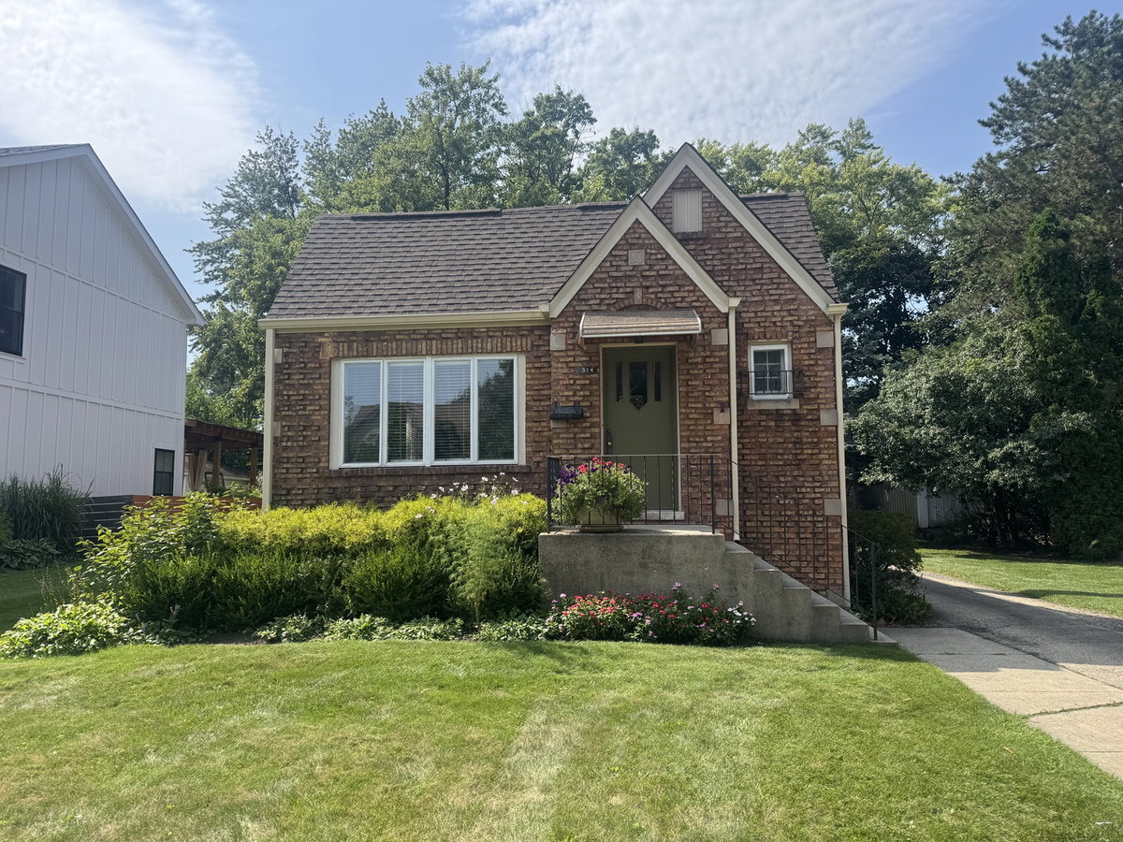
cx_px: 562
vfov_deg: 56.8
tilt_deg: +5.9
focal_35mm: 24
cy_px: 421
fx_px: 779
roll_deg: +0.5
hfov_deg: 71.6
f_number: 1.78
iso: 80
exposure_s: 1/2506
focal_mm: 6.76
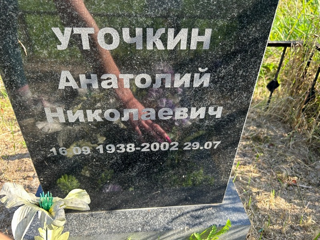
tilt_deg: -36.9
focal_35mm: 26
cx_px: 160
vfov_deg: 53.1
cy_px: 120
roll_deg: +0.1
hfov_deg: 67.3
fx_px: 240
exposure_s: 1/320
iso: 50
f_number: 1.5
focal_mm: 5.7
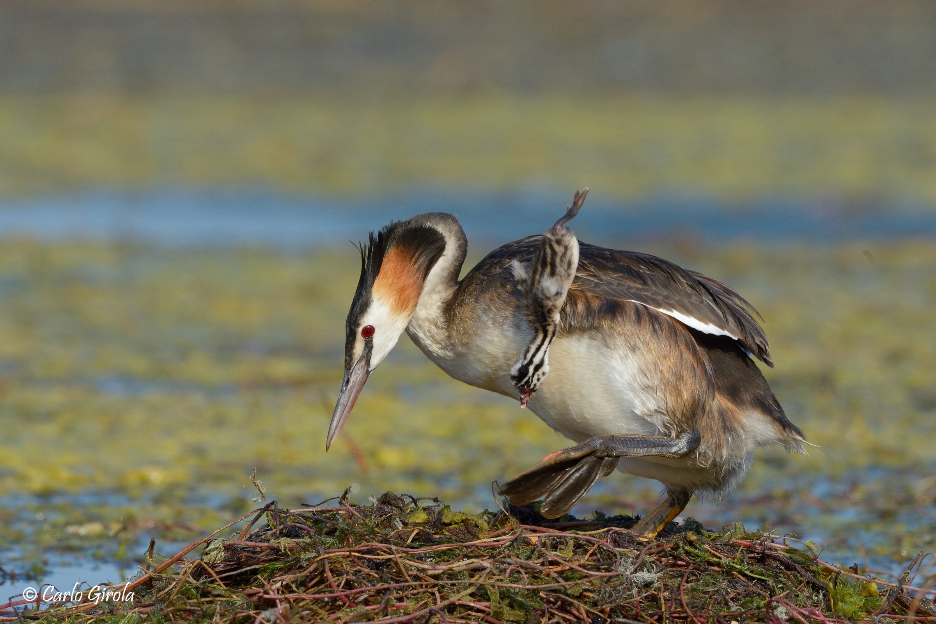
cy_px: 312
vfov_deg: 1.6
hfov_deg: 2.4
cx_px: 468
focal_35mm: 850
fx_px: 22098
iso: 800
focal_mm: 850
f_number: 13
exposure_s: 1/640
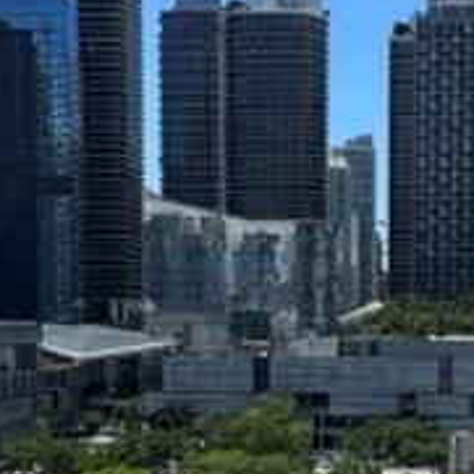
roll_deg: -0.4
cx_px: 335
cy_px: 471
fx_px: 1270
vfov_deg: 20.5
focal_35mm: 82
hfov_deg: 21.0
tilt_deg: -6.5
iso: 50
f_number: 2.2
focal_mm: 2.22
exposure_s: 1/2092
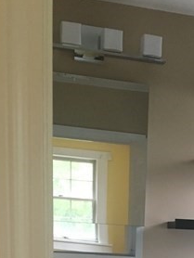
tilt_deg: -12.9
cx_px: 213
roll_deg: -2.7
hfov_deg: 17.8
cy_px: 353
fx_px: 597
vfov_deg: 21.6
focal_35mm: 80
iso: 100
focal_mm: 4.15
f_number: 2.2
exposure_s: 1/30
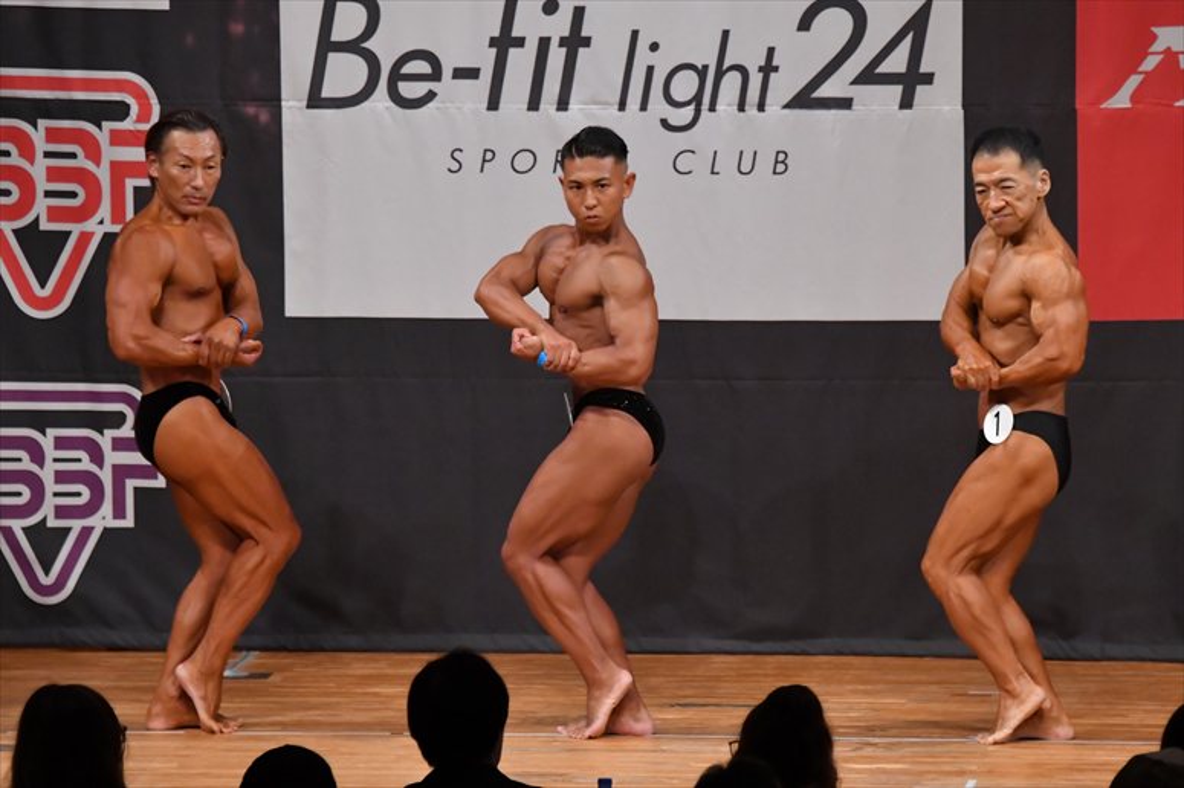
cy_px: 394
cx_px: 592
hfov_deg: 7.2
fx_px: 9369
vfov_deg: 4.8
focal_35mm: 285
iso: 5600
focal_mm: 190
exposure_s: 1/400
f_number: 5.6
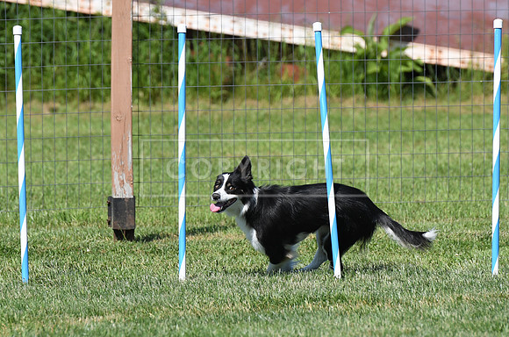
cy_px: 168
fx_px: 4232
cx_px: 254
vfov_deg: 4.6
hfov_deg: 6.9
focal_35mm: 300
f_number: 4
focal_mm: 200
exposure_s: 1/2000
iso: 200
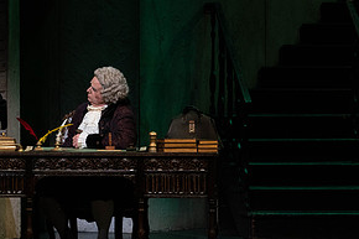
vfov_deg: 4.8
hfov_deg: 7.1
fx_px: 2870
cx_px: 17
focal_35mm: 288
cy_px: 41
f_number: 9
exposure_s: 1/250
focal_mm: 144
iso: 3200
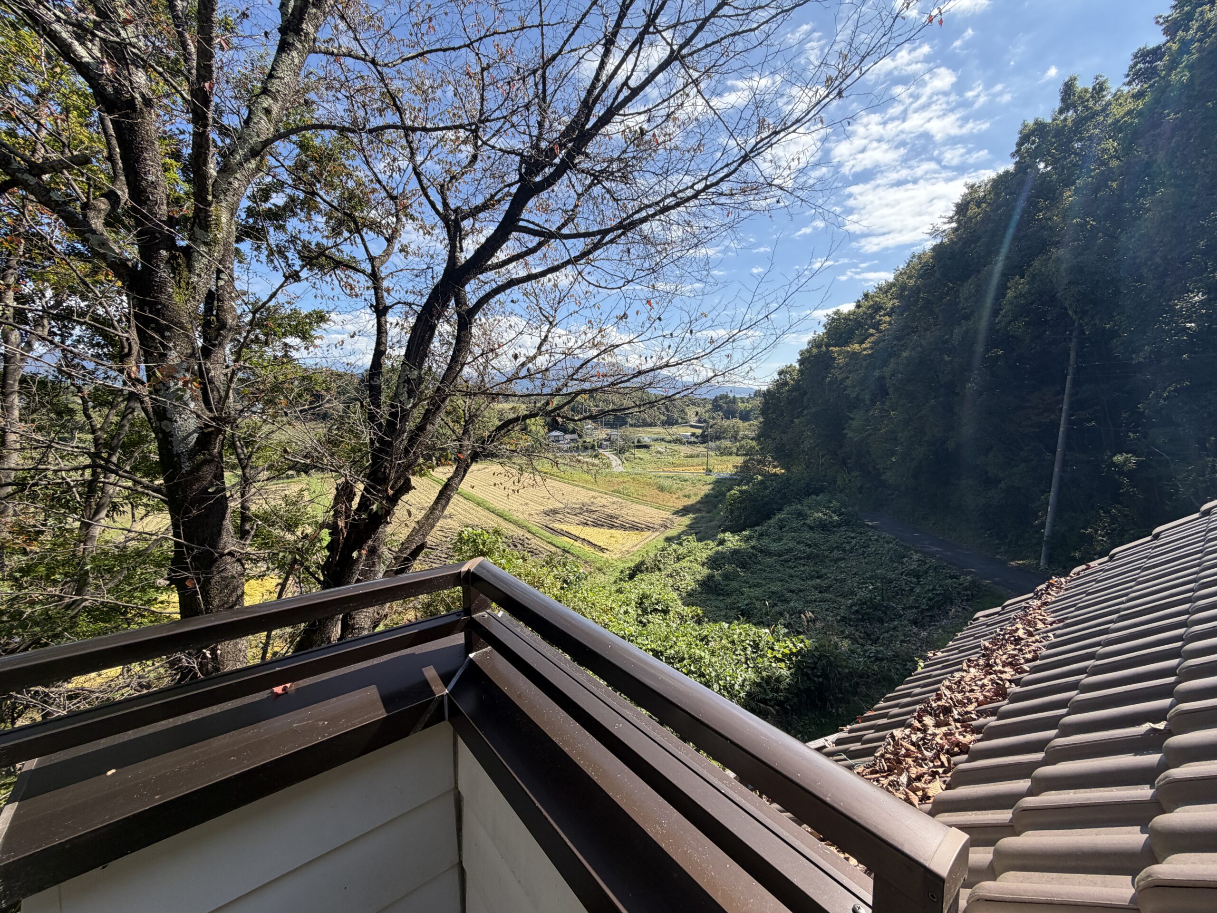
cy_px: 456
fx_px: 492
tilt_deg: -5.7
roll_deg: +0.7
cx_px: 608
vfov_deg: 85.7
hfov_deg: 102.1
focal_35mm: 14
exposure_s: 1/770
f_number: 2.2
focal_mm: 2.22
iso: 40
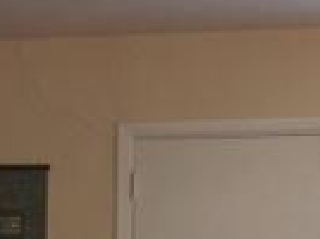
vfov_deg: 10.2
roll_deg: +0.3
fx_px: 1283
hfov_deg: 13.9
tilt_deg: -8.1
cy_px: 385
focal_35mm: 139
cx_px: -26
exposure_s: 1/30
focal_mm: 4.15
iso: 100
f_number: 2.2
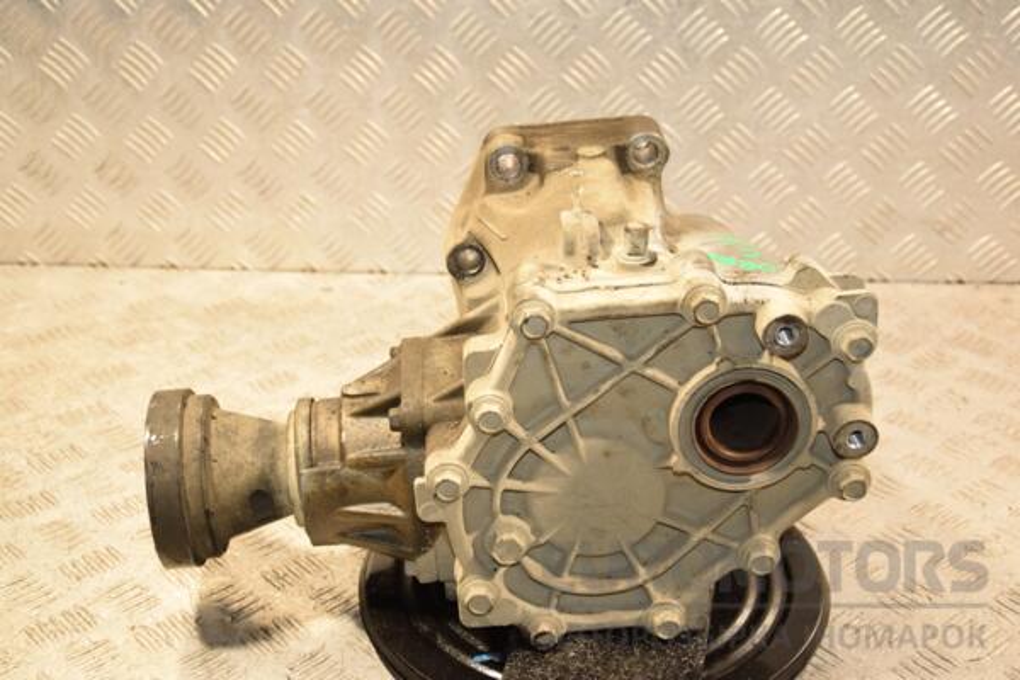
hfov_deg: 33.4
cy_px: 340
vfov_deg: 22.6
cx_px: 510
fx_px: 1700
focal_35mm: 60
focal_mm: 40
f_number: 4.8
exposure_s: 1/160
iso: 800
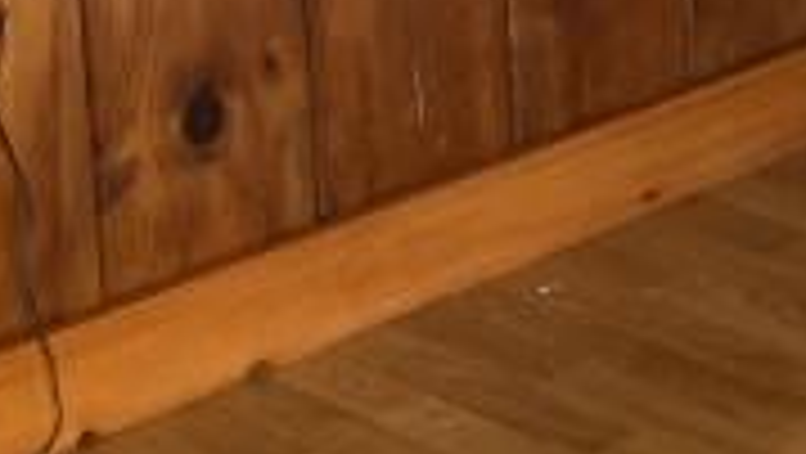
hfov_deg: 12.5
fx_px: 3465
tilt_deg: -12.2
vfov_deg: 7.3
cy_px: -396
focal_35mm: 162
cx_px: 1274
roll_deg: +0.8
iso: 125
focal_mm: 4.25
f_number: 1.8
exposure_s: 1/121
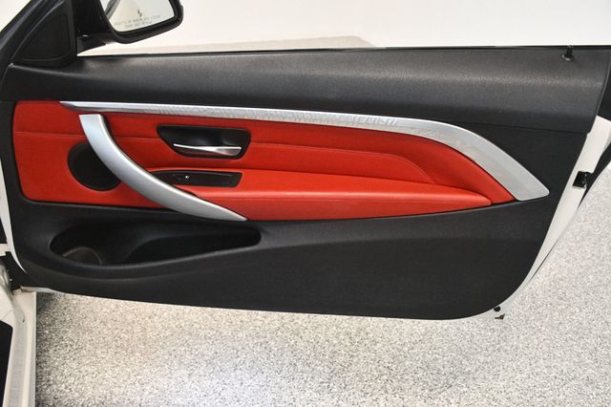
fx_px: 577
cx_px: 306
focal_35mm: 34
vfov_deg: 38.8
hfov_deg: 55.8
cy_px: 204
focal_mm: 23
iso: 3200
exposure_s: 1/125
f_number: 3.8
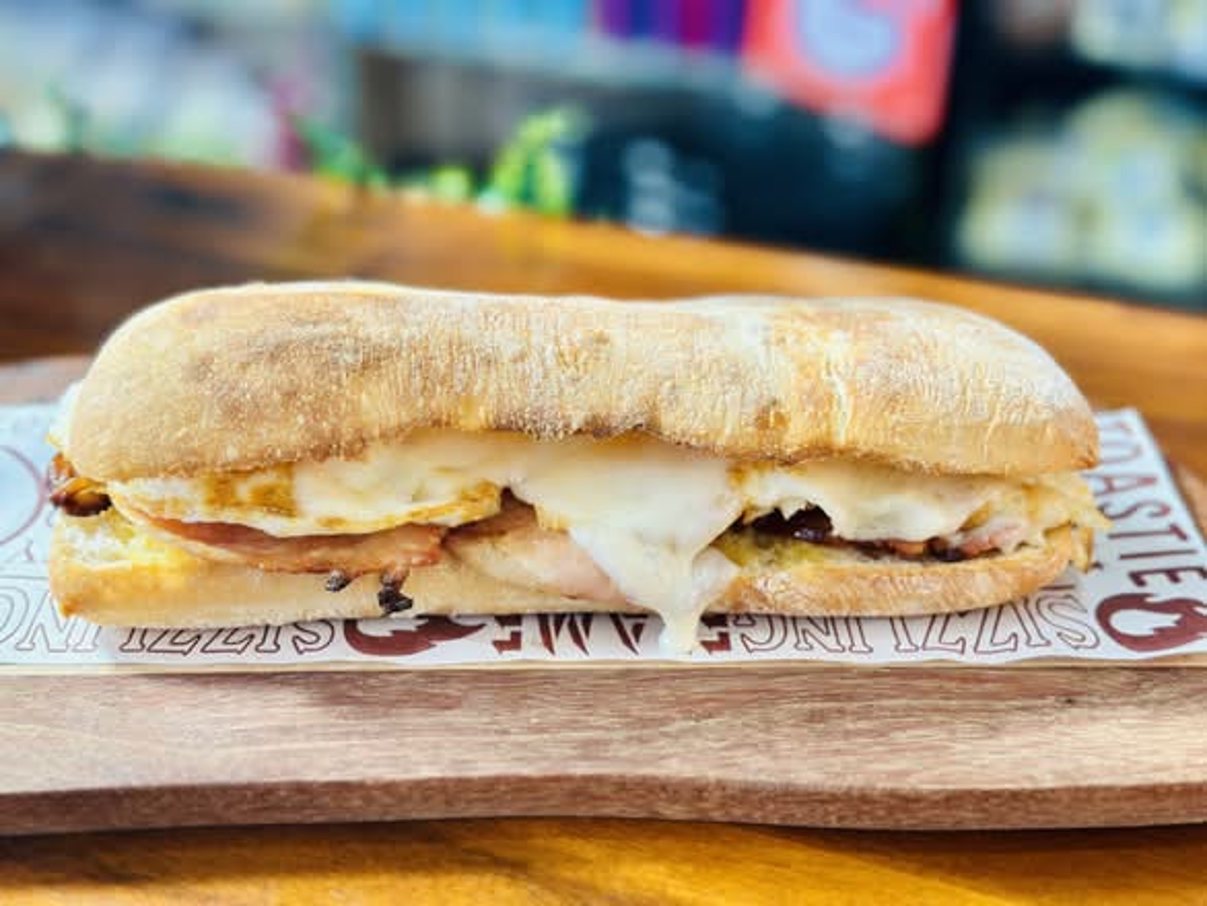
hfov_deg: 39.6
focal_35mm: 48
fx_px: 1674
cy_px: 453
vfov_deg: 30.3
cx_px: 604
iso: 80
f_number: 1.78
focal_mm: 6.86
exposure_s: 1/185
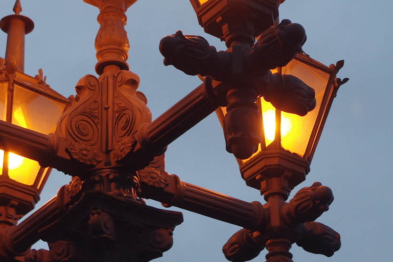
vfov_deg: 9.8
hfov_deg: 14.6
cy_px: 31
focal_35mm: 140
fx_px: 1528
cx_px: 293
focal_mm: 37.5
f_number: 5
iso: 800
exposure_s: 1/80
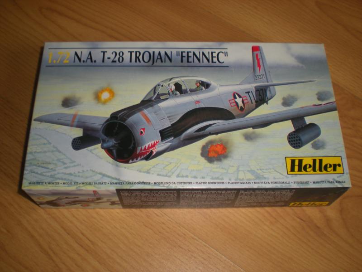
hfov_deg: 49.0
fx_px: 397
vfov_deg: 37.7
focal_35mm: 38
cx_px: 181
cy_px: 136
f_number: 3.1
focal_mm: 6.3
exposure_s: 1/33.7
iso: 64
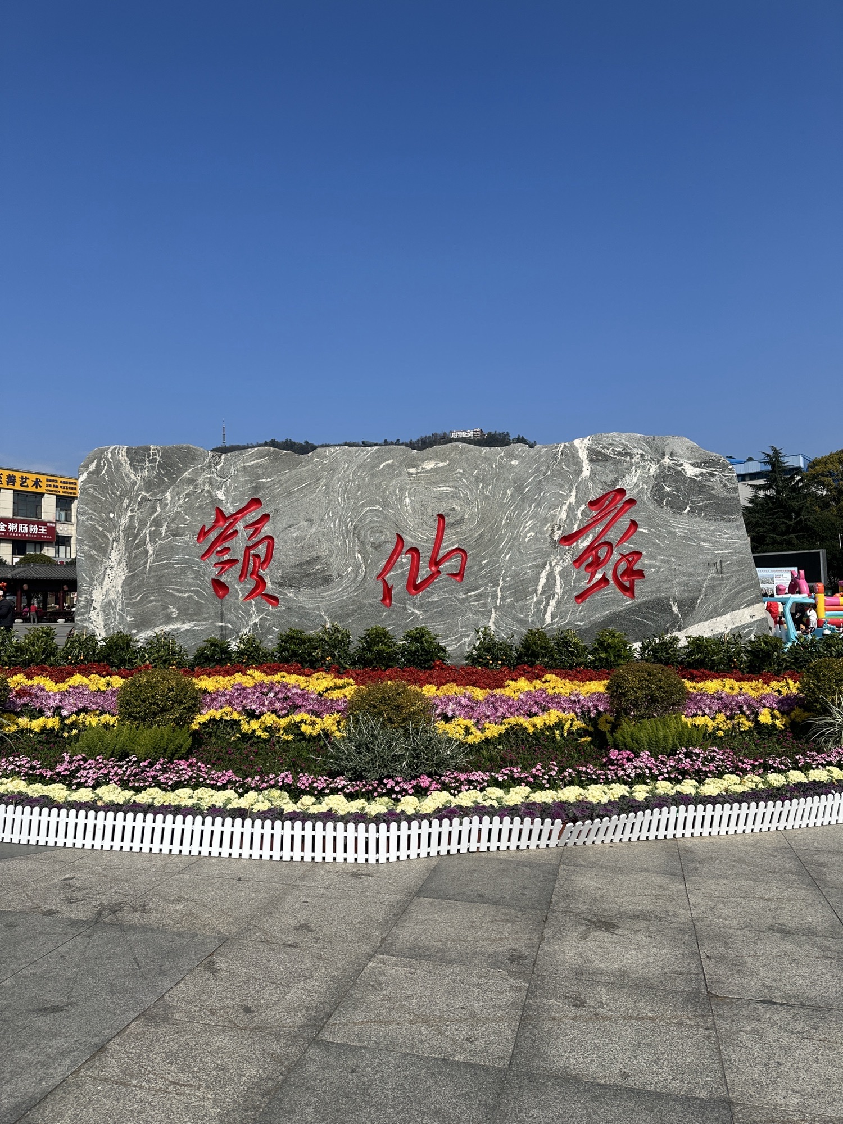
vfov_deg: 71.6
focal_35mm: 24
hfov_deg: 56.8
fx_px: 779
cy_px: 562
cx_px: 422
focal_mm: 6.86
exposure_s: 1/7042
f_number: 1.78
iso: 80
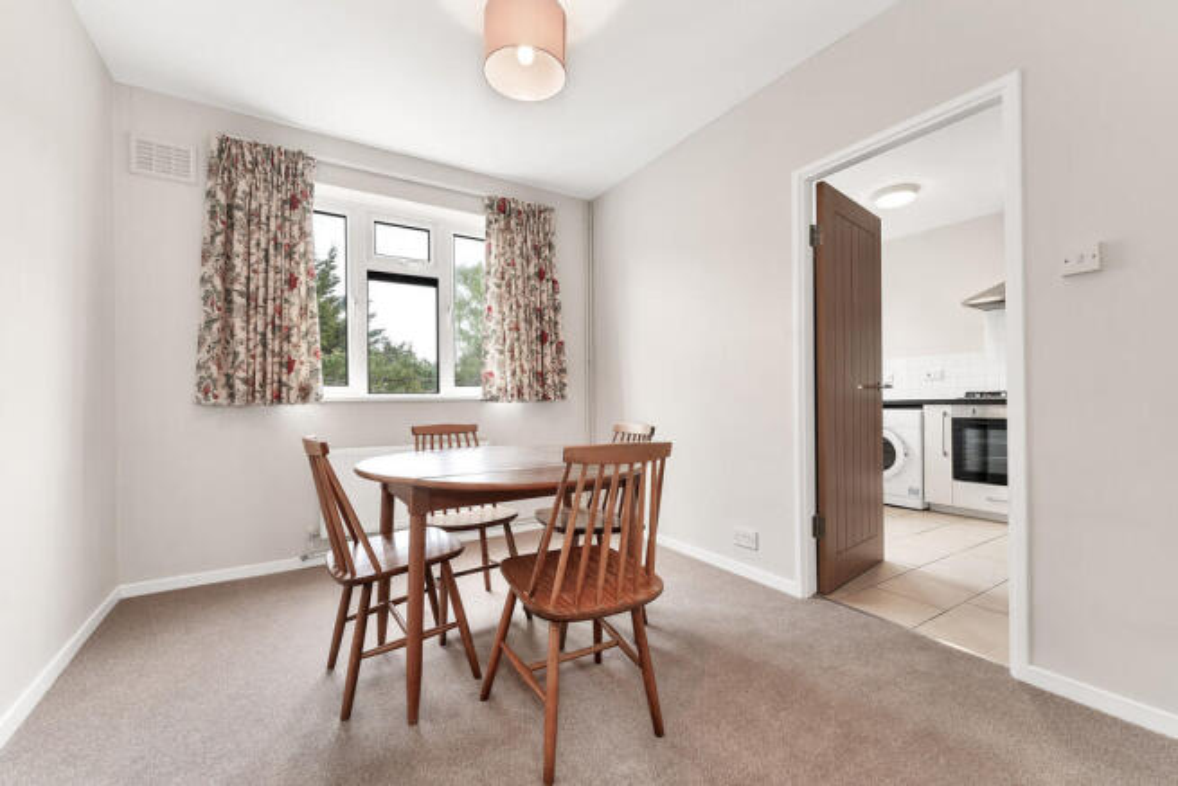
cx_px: 589
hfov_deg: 104.2
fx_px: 458
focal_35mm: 14
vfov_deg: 81.2
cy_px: 393
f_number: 6.3
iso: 320
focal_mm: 14
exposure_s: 1/8
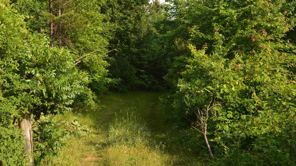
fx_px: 377
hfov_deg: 42.8
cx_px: 132
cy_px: 85
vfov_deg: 24.9
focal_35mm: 48
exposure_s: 1/250
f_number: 10
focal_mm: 26
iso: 400
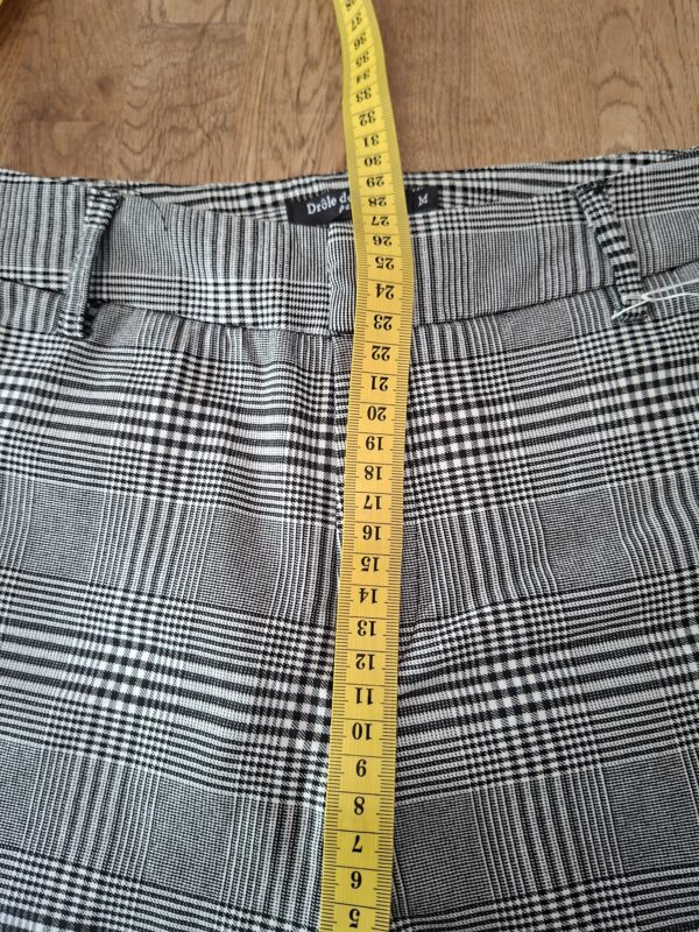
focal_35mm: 23
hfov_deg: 58.9
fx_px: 619
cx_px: 350
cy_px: 466
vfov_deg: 73.9
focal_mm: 5.54
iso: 320
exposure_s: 1/50
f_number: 1.8
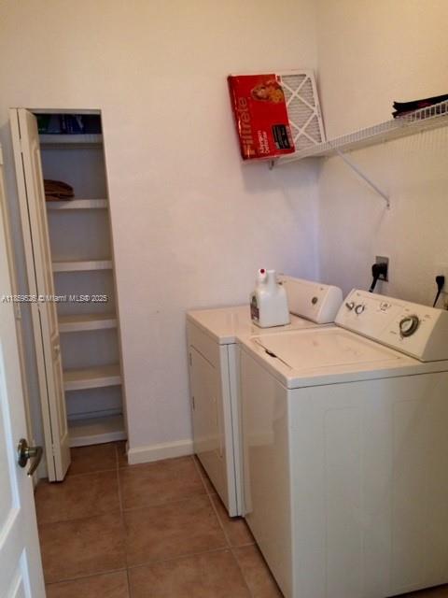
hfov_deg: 48.2
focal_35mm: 29
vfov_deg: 61.7
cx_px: 224
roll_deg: +3.2
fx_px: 500
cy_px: 299
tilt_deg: -10.6
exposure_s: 1/30
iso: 200
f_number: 2.2
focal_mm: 4.15
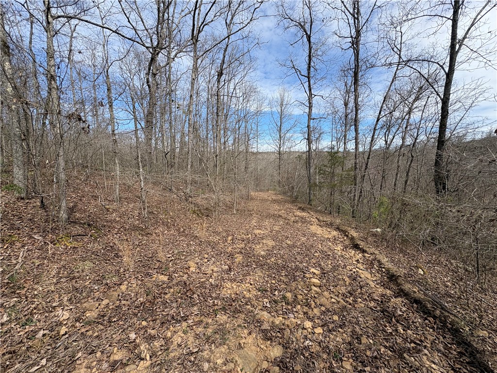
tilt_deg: -5.3
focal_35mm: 14
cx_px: 248
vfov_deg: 85.7
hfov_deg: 102.1
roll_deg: +2.3
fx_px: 201
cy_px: 186
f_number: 2.2
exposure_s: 1/1094
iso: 50
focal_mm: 2.22
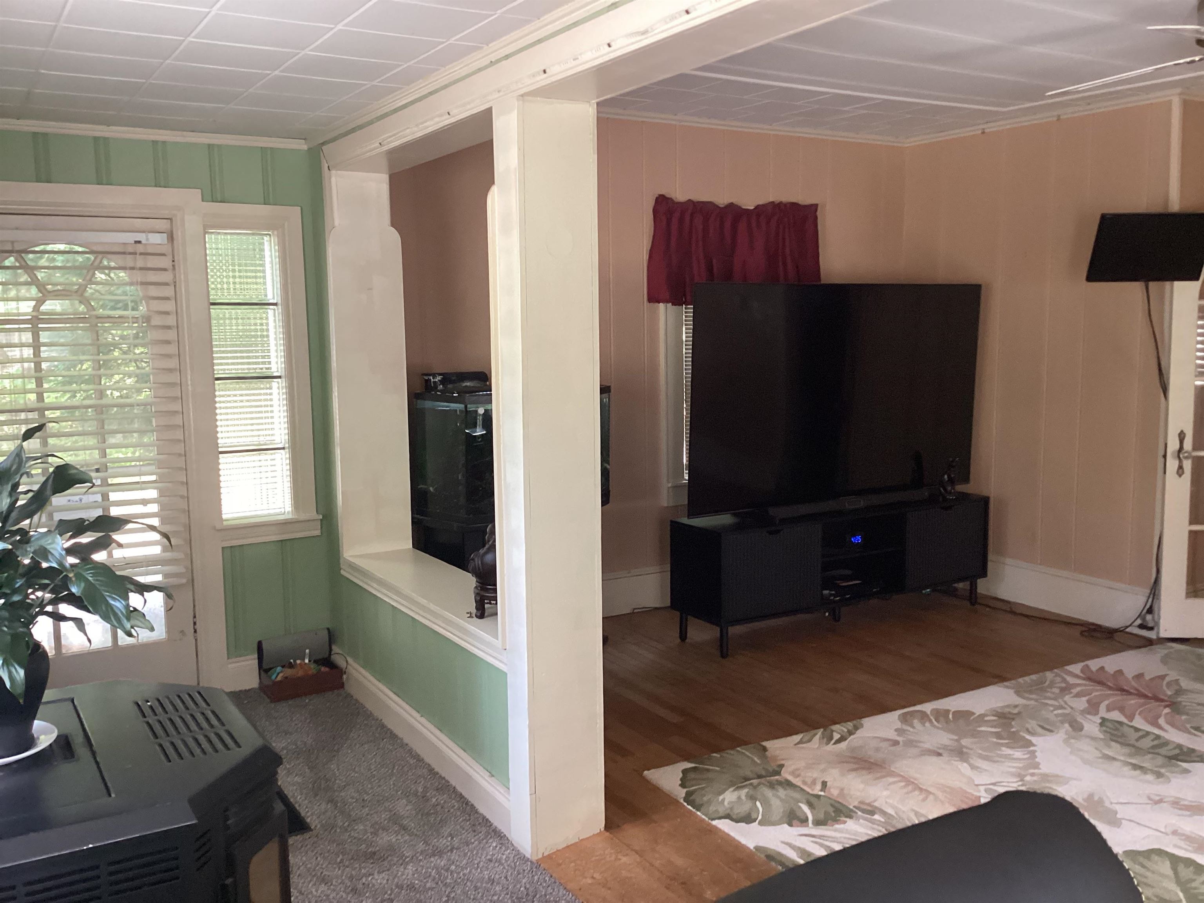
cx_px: 602
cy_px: 452
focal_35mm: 31
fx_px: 1078
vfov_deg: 45.4
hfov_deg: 58.4
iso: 250
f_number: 2.4
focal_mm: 3.3
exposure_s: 1/40
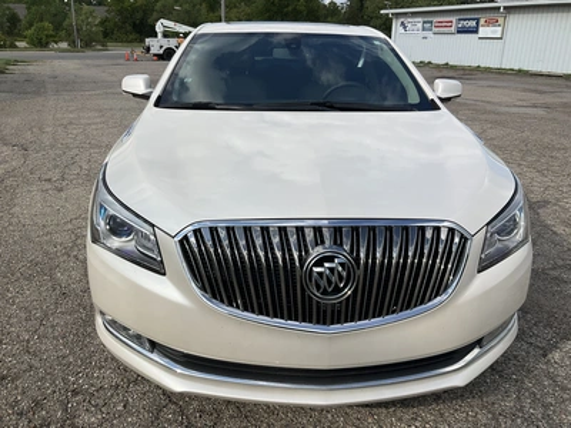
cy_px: 214
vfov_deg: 48.2
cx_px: 286
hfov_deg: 61.7
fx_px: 478
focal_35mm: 29
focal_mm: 3
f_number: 1.8
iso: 25
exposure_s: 1/2227
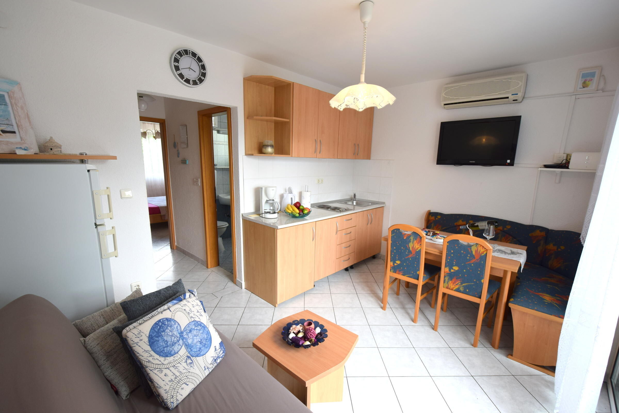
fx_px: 258
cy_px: 206
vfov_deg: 77.3
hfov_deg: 100.4
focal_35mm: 15
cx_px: 310
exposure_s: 1/100
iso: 400
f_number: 5
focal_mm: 10
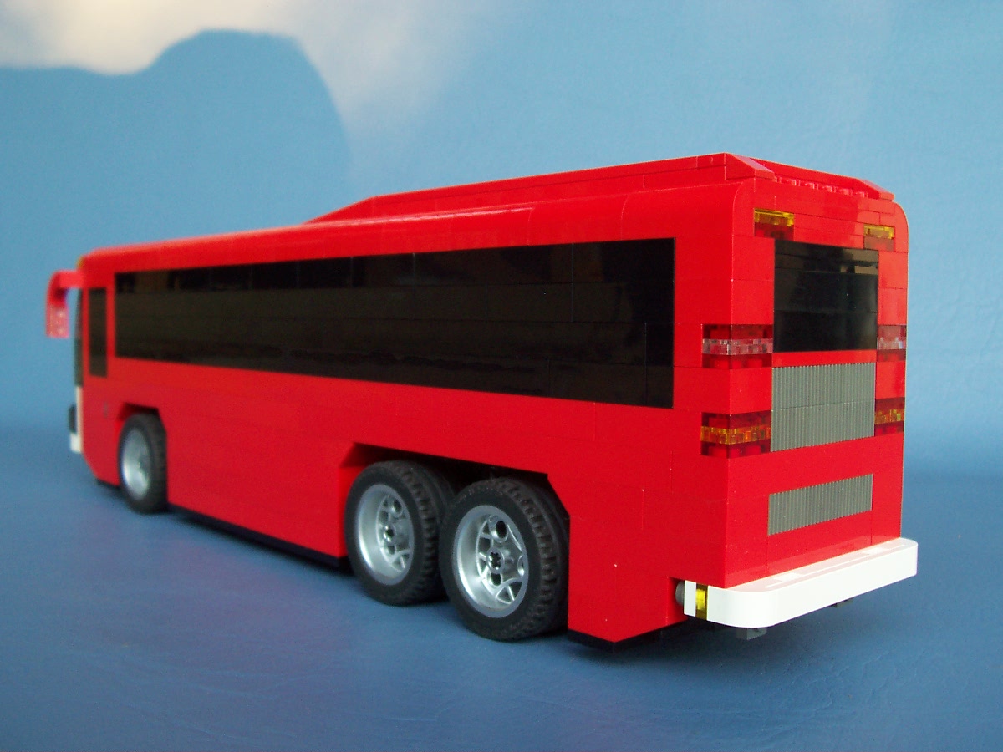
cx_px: 502
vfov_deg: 38.7
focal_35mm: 37
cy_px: 376
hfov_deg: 50.1
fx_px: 1072
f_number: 2.8
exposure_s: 1/30
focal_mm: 5.6
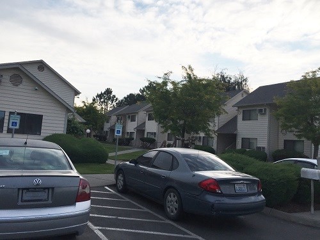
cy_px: 120
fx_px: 268
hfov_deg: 61.7
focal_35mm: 29
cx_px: 160
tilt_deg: +5.3
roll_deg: -5.2
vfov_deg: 48.2
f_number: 2.2
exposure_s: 1/670
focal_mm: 4.15
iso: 32
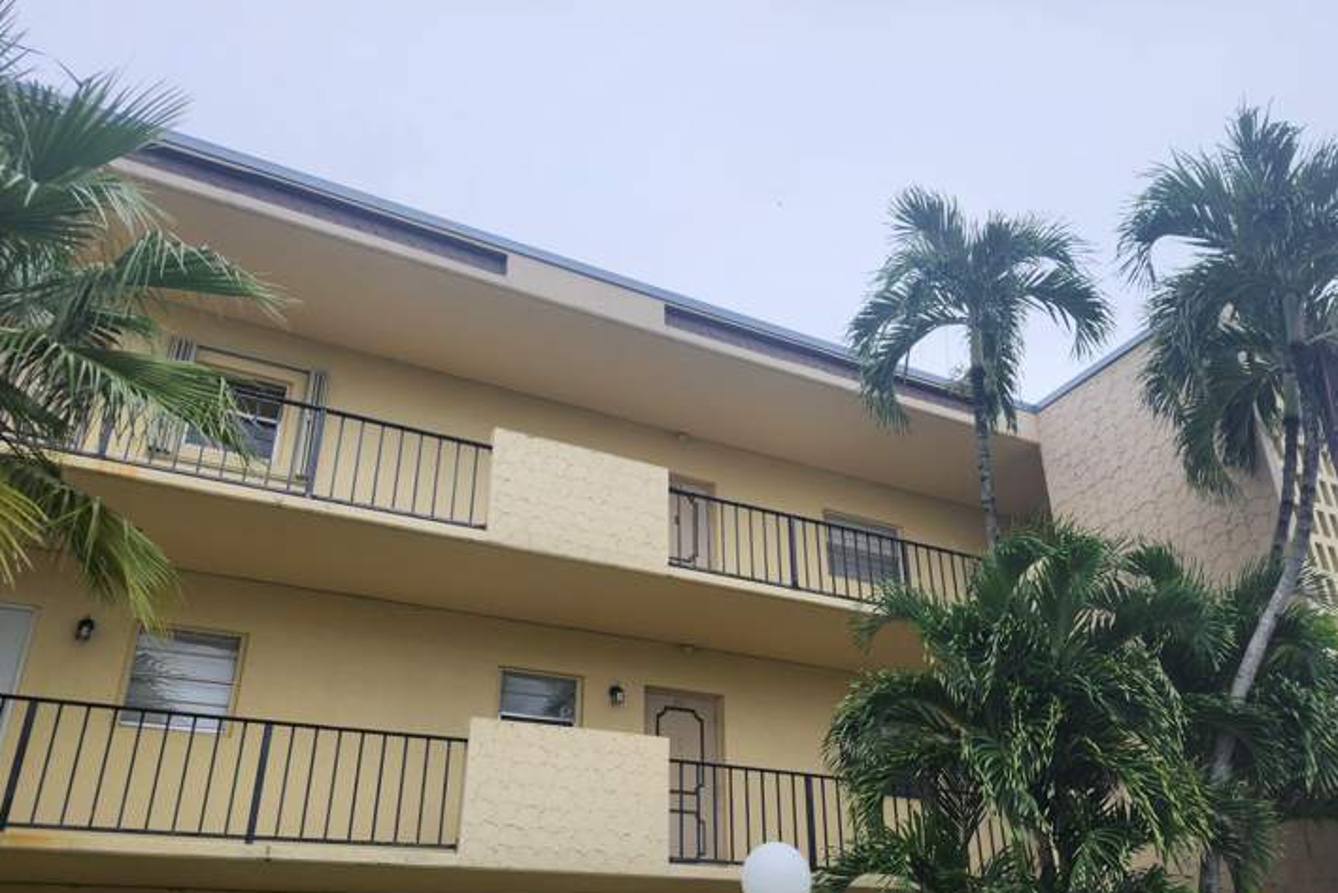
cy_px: 519
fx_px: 1004
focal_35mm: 27
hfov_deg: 67.3
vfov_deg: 47.8
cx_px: 710
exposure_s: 1/1307
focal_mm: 5.54
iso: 25
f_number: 1.8
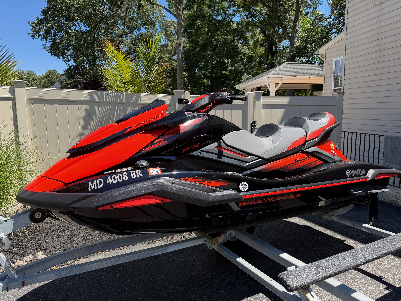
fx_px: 278
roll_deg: +2.3
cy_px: 150
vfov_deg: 56.8
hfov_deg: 71.6
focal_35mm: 24
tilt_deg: -7.9
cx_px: 200
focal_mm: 6.76
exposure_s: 1/1493
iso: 80
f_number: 1.78
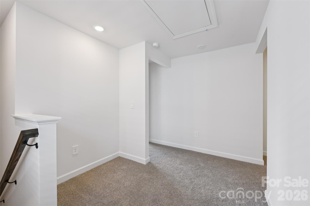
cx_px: 155
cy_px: 103
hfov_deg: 100.4
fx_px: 129
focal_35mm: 15
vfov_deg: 77.3
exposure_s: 1/15
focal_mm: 15
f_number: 8
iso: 200
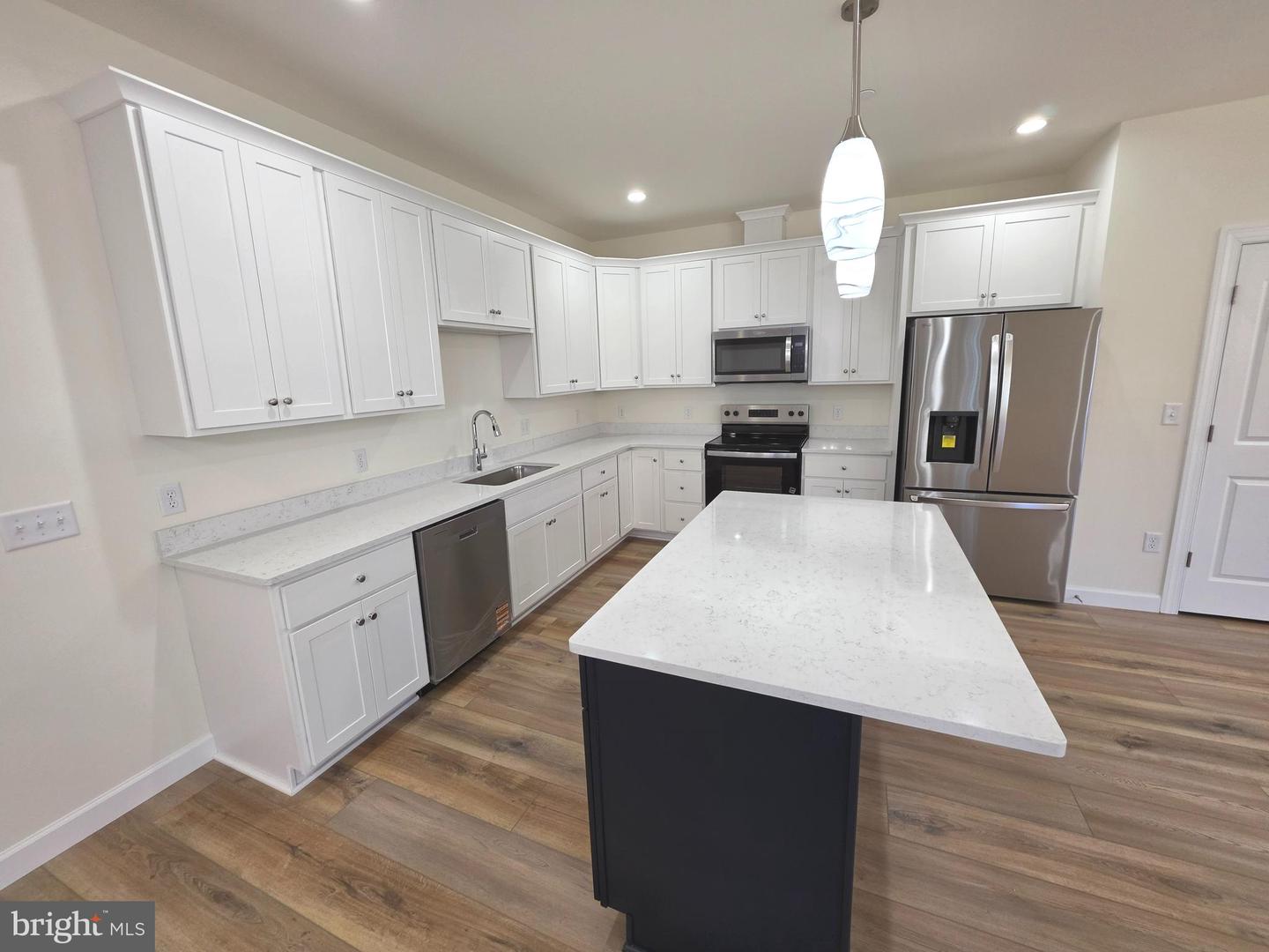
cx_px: 634
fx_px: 477
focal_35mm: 13
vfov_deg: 89.9
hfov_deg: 106.2
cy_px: 476
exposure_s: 1/120
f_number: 1.9
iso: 80
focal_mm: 2.2
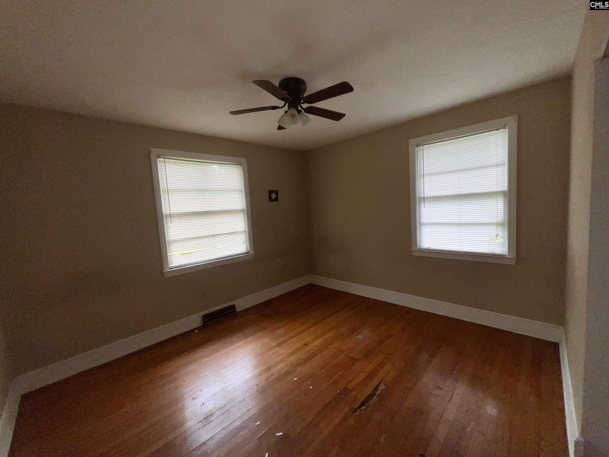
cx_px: 304
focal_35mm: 13
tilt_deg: -5.1
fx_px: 229
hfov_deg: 106.2
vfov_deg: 89.9
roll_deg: +3.0
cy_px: 228
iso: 25
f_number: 1.8
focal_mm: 1.57
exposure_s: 1/214
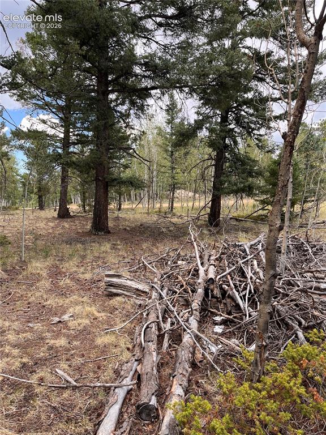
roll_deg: +3.9
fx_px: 326
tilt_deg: -6.8
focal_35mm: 26
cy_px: 218
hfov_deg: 53.1
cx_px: 163
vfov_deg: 67.3
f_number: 1.6
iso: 50
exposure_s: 1/563
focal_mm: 5.1
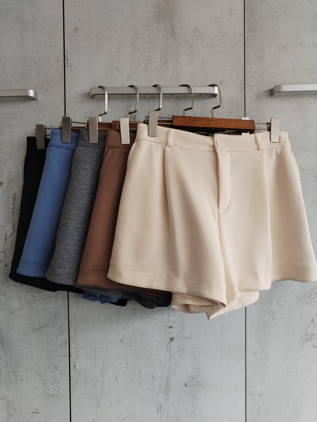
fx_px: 354
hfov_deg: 48.2
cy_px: 211
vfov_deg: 61.7
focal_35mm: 29
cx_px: 158
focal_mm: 4.75
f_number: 1.8
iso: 124
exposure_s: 1/120
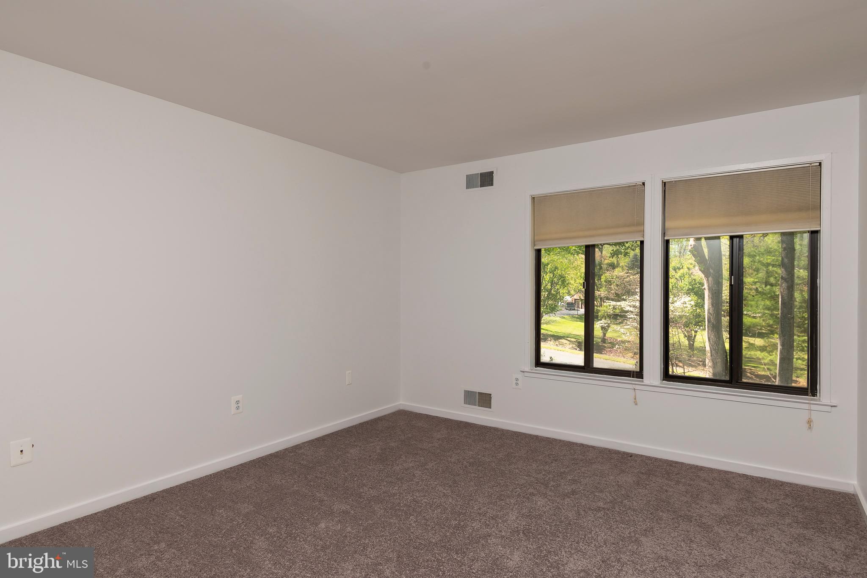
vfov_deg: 61.9
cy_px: 289
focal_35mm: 20
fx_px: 481
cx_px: 434
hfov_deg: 84.0
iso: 320
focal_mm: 20
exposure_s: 1/125
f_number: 9
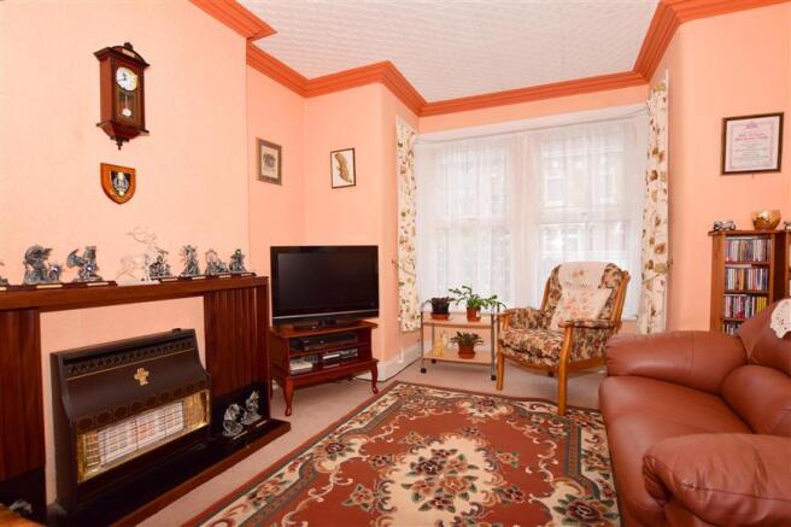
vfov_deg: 77.3
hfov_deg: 100.4
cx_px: 396
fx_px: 329
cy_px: 264
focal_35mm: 15
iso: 400
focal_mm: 10
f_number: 5.6
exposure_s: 1/200
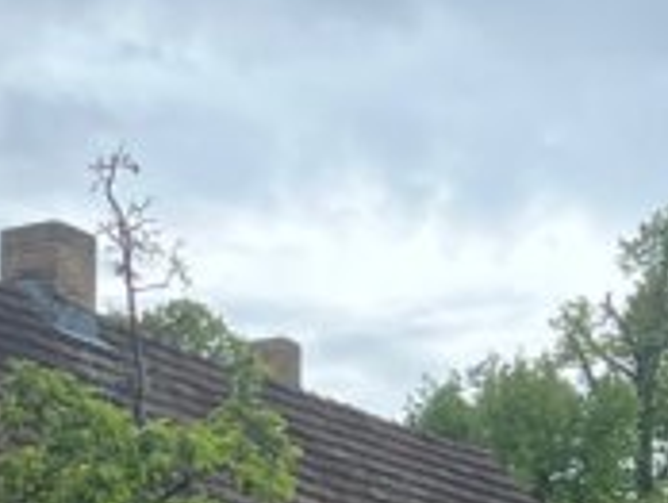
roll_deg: -0.3
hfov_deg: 12.8
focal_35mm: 153
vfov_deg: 9.4
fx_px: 2957
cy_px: 845
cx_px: 146
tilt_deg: +3.7
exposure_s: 1/100
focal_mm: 5.7
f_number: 1.5
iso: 64
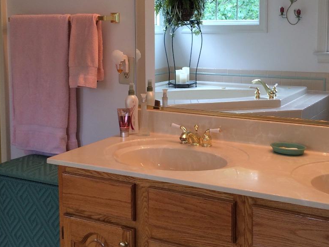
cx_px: 192
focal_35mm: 54
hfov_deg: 35.4
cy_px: 72
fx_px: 513
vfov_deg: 26.8
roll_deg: +0.7
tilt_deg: -4.2
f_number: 2.2
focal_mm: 4.15
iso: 50
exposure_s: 1/60
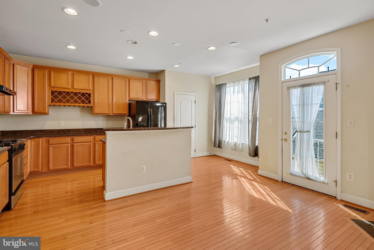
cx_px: 187
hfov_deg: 90.0
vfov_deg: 67.4
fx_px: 187
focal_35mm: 18
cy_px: 125
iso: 250
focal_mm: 18
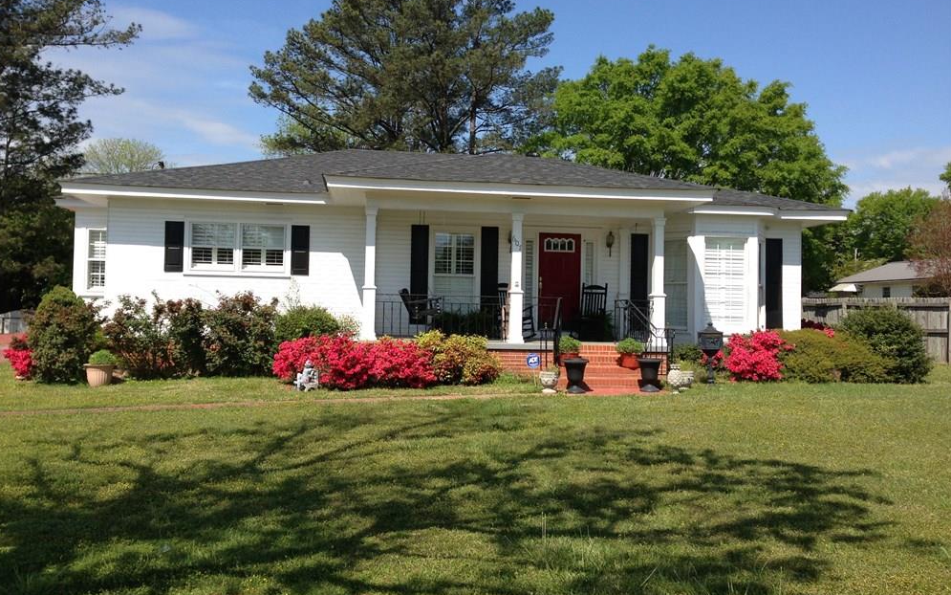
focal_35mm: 36
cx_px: 466
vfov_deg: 35.3
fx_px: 933
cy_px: 276
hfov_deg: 54.0
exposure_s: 1/1261
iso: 50
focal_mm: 4.13
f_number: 2.4
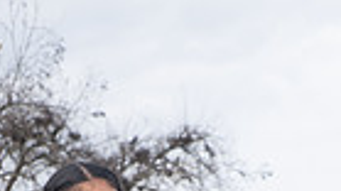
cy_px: 549
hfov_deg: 11.6
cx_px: 120
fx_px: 1681
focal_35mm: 186
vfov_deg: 6.1
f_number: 6.3
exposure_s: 1/320
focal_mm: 55
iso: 100
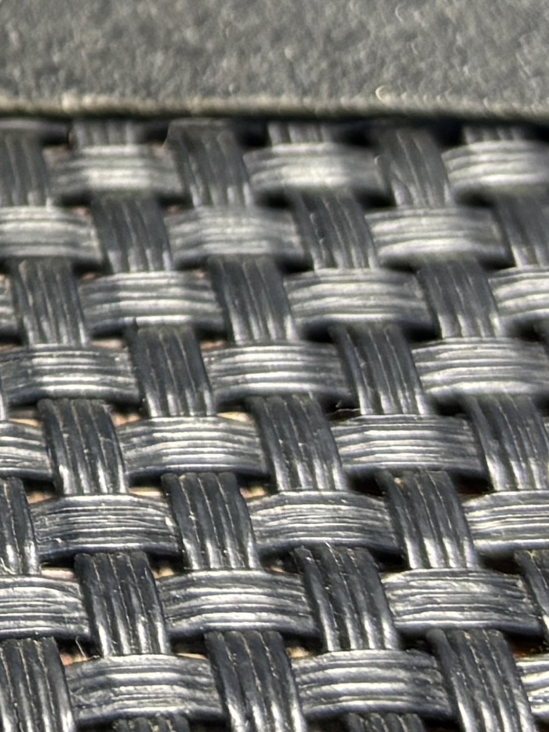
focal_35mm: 118
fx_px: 2495
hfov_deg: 11.6
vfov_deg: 15.5
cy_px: -322
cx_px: -444
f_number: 1.6
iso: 160
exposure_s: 1/50
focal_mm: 5.96
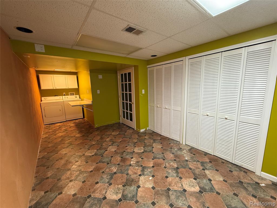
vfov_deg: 85.7
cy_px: 104
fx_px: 112
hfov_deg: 102.1
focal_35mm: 14
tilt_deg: -9.0
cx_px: 138
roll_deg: +1.3
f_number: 2.2
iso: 250
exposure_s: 1/60
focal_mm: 2.22
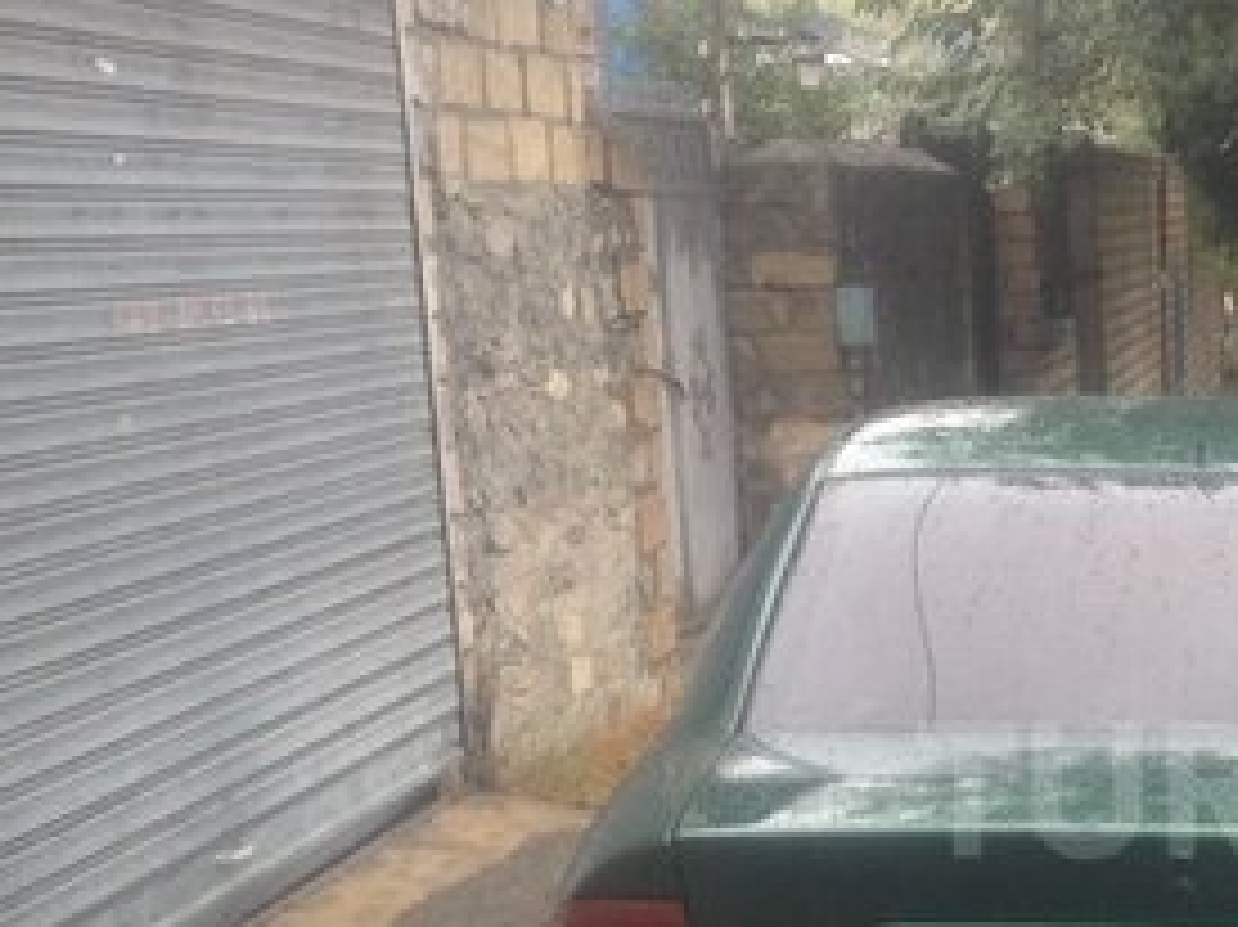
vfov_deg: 17.4
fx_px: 3003
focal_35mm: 84
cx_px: 1378
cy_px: 790
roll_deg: +2.9
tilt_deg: -13.4
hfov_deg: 22.0
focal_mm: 4.28
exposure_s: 1/60
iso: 50
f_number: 2.4
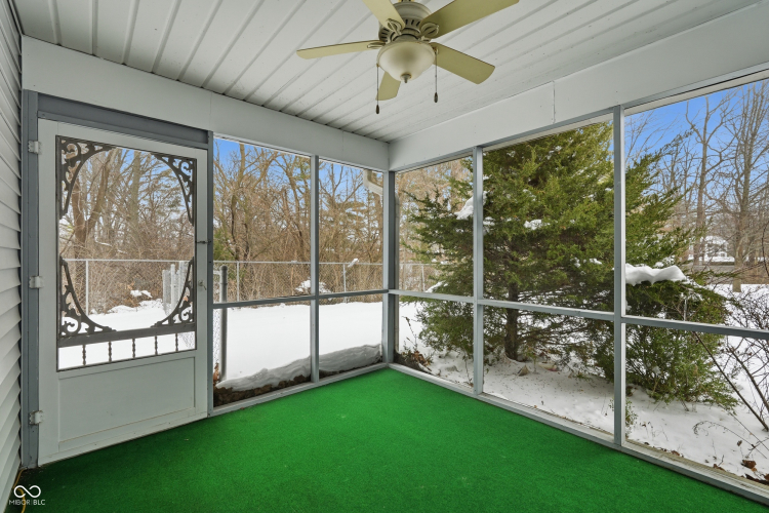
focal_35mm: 16
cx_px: 384
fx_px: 342
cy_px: 256
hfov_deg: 96.7
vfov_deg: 73.7
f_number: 7.1
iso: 640
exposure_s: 1/500
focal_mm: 16
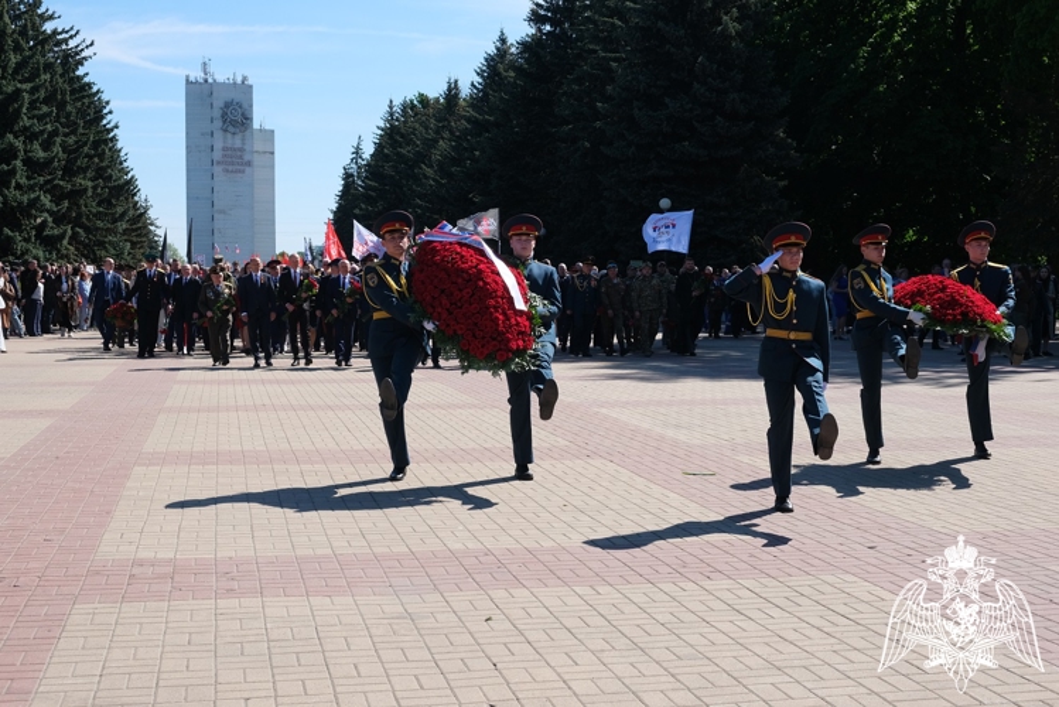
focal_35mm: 47
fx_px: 1383
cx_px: 530
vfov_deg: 28.7
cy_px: 354
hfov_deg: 41.9
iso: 320
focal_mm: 31.5
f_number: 8
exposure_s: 1/480
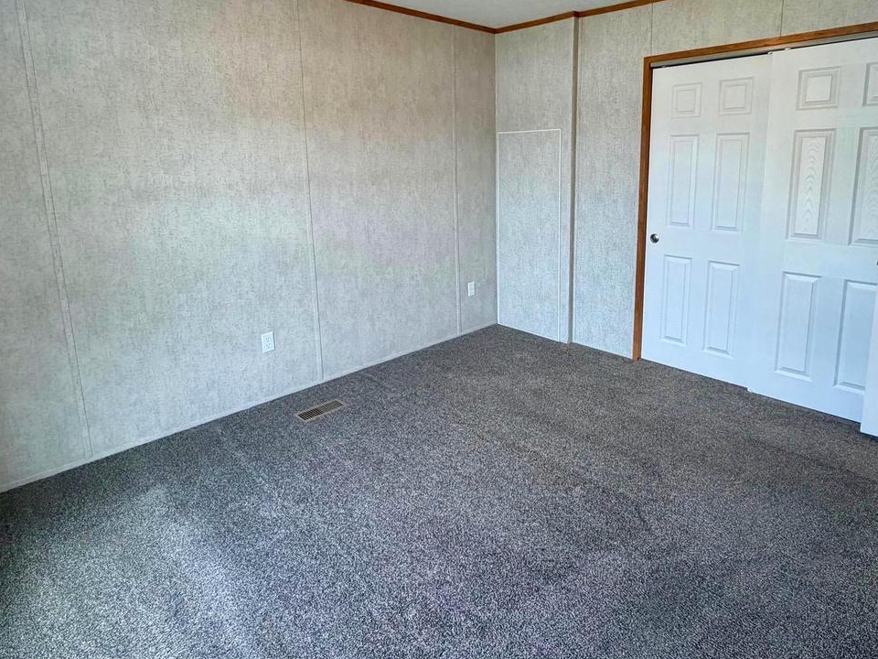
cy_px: 243
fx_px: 533
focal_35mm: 21
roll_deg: +0.7
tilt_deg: -9.2
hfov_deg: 78.7
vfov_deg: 62.5
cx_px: 488
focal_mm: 2.22
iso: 200
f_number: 2.2
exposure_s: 1/120
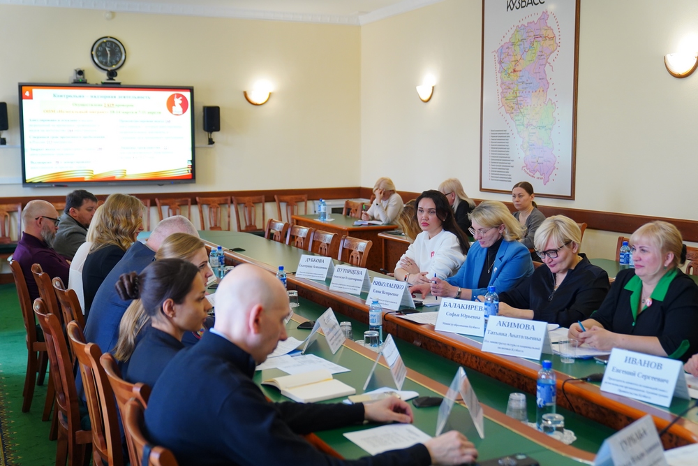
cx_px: 349
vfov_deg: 31.9
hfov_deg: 46.4
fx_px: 814
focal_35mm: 42
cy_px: 233
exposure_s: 1/250
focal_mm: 42
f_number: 2.8
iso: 2000
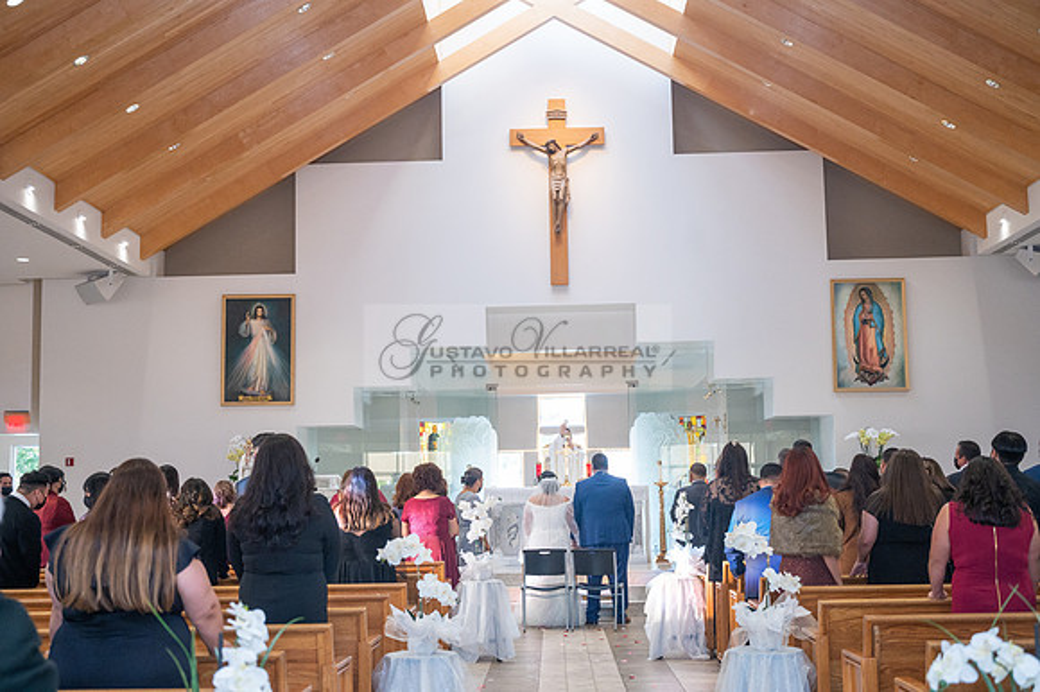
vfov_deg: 30.5
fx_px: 1270
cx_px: 520
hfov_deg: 44.5
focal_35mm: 44
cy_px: 346
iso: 2500
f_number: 4
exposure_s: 1/200
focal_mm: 44
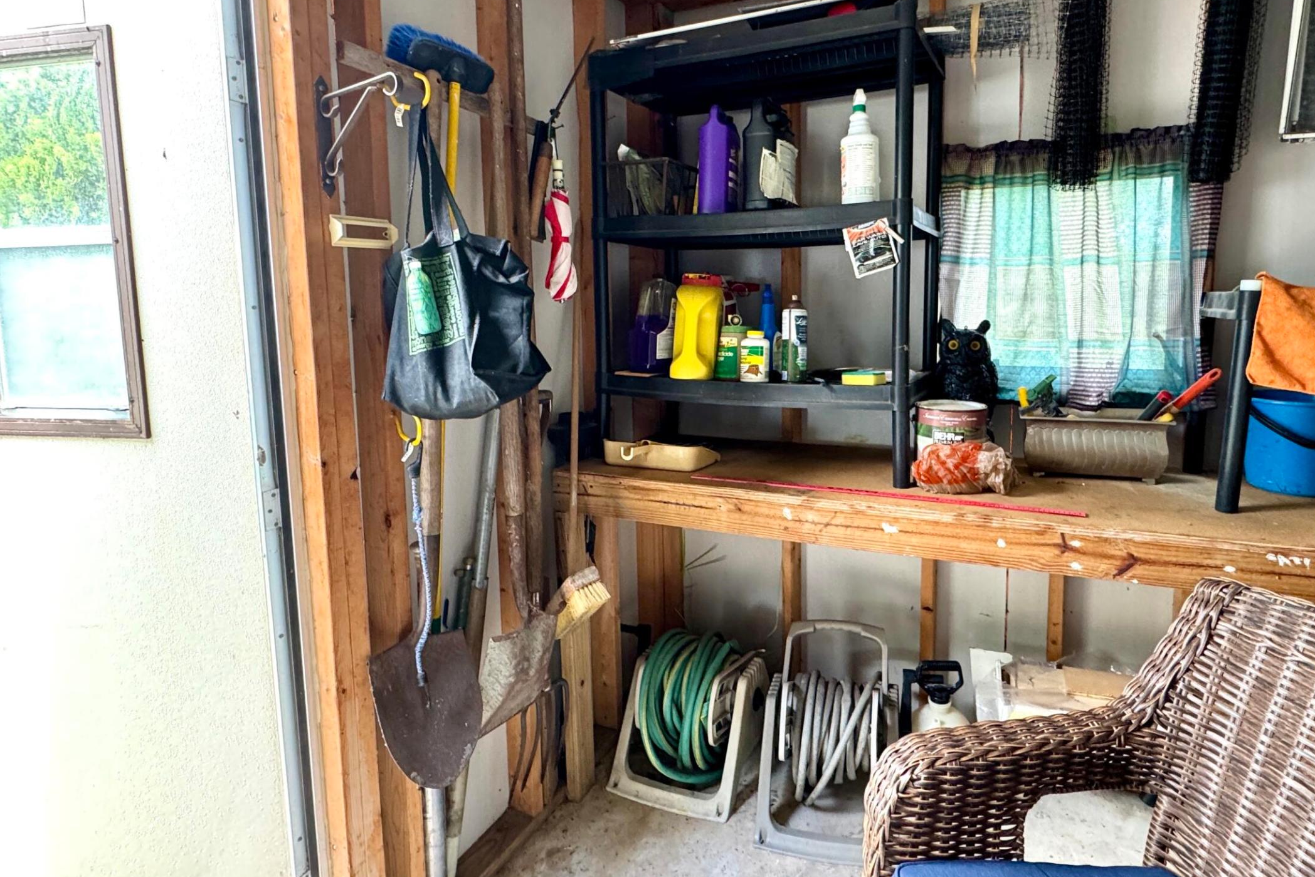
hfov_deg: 83.6
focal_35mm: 20
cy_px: 368
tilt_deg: -5.8
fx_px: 730
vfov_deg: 61.6
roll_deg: +0.8
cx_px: 742
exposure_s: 1/98
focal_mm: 2.22
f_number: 2.2
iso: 320
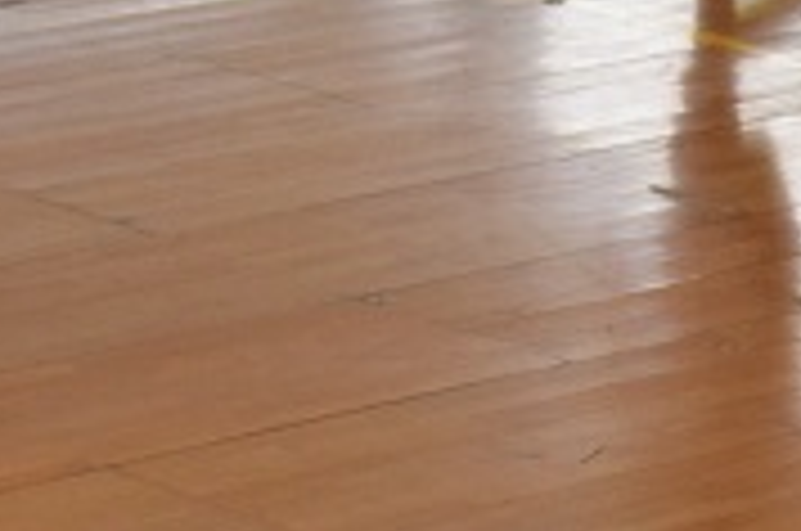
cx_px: 1026
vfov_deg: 4.9
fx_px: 6190
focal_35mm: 279
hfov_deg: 7.3
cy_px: 644
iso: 2000
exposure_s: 1/400
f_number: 10
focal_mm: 55
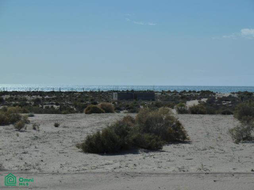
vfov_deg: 11.6
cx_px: 127
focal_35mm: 128
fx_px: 939
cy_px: 95
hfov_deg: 15.4
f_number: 6.3
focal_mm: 21
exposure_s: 1/1000
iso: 125
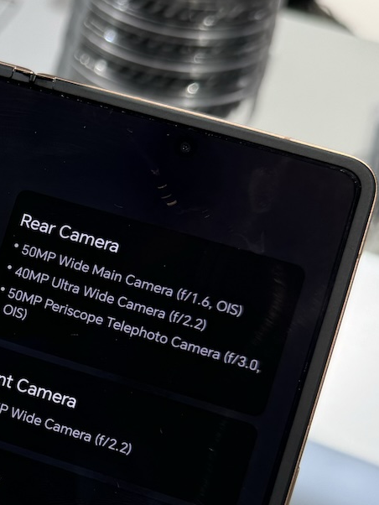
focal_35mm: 68
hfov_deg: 20.0
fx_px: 992
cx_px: -101
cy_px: 335
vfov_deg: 28.4
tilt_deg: -45.3
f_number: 1.78
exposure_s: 1/130
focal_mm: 6.76
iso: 50
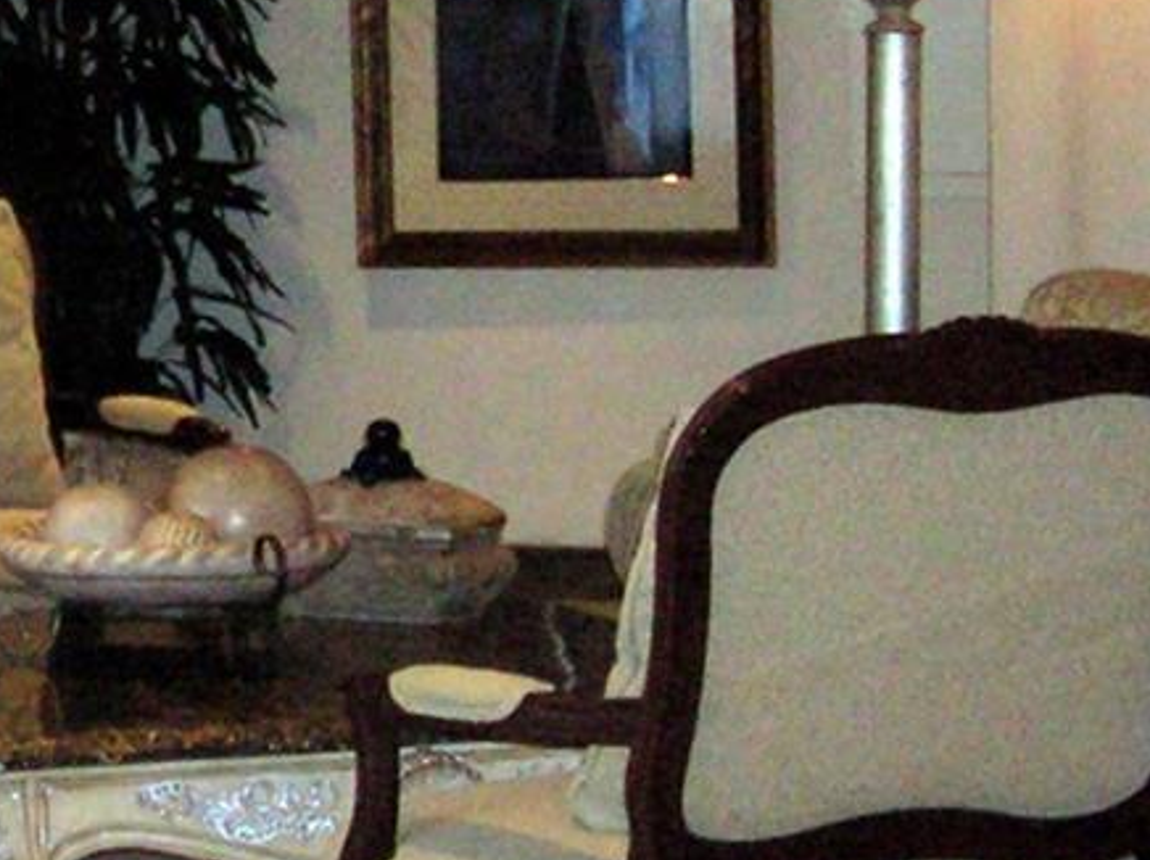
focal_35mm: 169
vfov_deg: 8.8
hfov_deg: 11.6
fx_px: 5608
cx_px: -71
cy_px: 187
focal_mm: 7.7
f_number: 3.2
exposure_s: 1/60.1
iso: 200
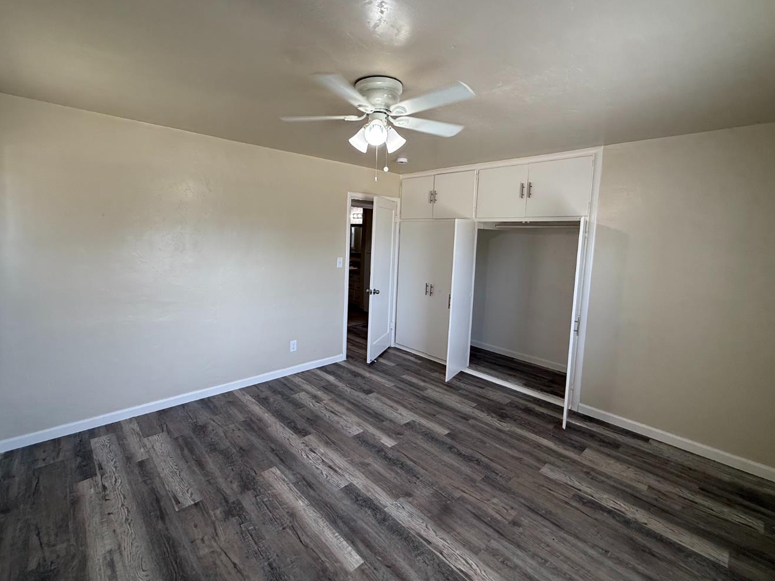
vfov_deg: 77.9
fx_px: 358
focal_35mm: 16
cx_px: 367
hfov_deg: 94.4
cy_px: 264
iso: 100
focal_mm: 2.22
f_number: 2.2
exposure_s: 1/120
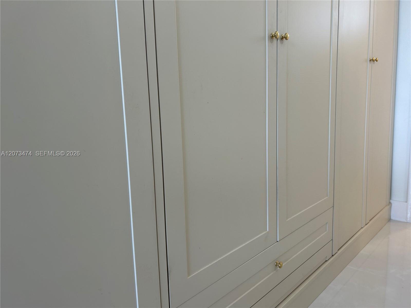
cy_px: 154
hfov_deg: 67.3
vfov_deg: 53.1
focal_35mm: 26
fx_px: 309
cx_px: 206
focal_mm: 5.7
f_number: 1.5
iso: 64
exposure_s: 1/120
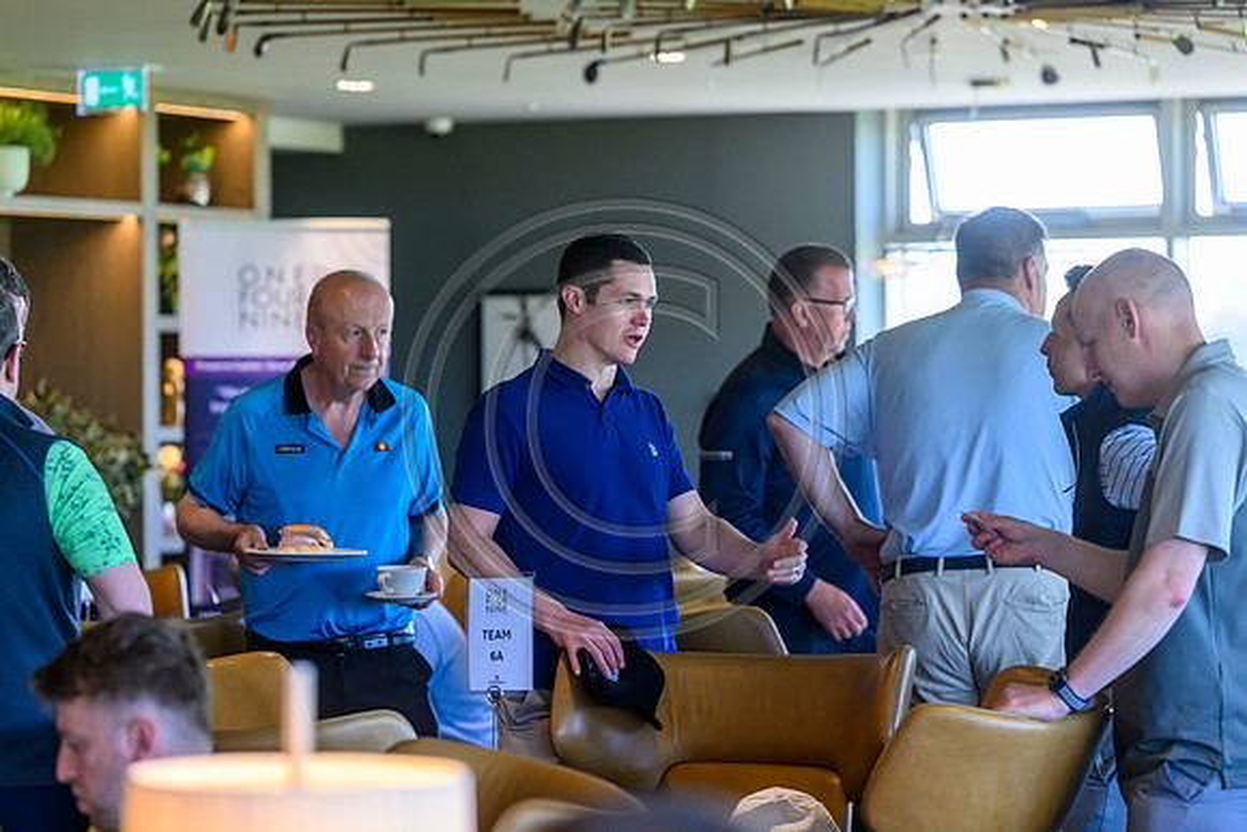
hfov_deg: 17.1
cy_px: 416
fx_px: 4157
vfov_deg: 11.4
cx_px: 624
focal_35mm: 120
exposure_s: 1/500
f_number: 3.5
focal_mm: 120
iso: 2000
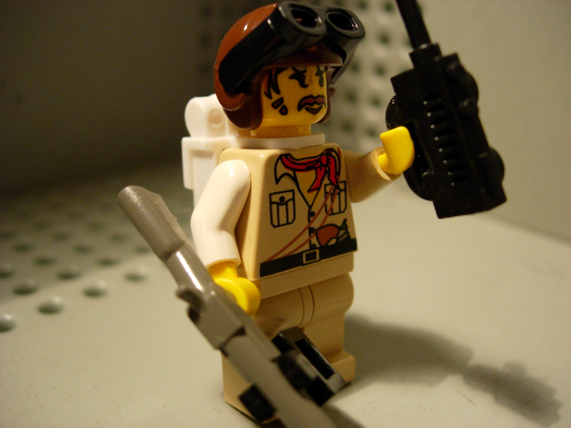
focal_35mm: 38
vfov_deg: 37.7
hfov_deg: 49.0
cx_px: 286
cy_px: 214
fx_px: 627
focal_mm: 7.8
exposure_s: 1/27.6
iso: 200
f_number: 2.8
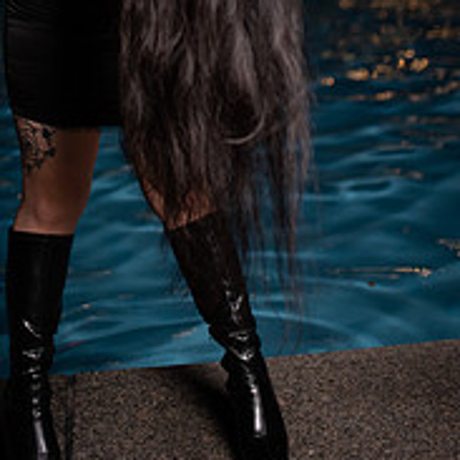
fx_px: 1098
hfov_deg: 23.6
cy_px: -85
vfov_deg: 22.0
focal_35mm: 73
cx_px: 153
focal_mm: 35
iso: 800
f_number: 1.4
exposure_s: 1/640
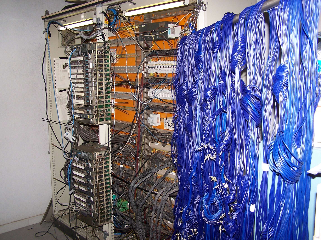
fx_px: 352
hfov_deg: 49.0
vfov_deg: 37.7
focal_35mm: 38
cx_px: 160
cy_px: 120
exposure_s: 1/60
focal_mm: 6.3
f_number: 2.8
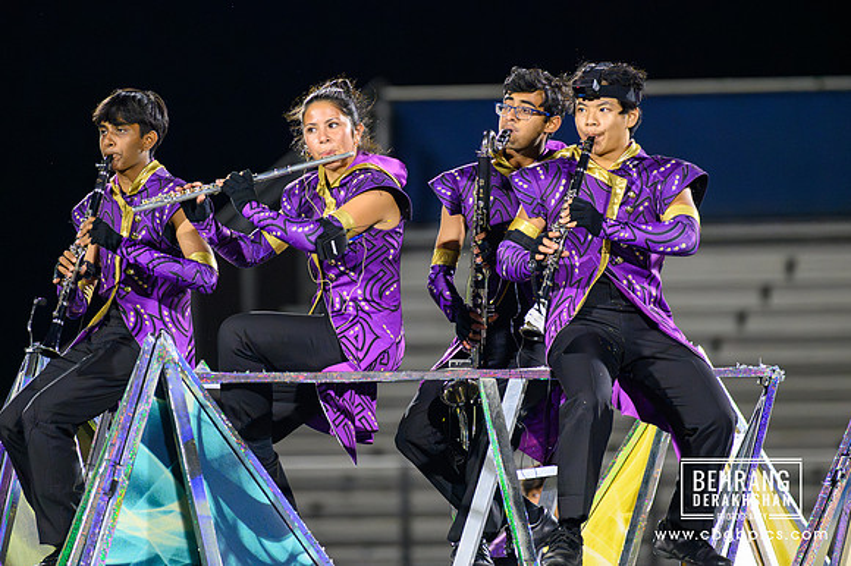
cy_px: 283
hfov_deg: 4.1
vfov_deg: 2.7
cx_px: 426
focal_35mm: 500
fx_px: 11812
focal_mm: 500
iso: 12800
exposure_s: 1/500
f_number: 5.6
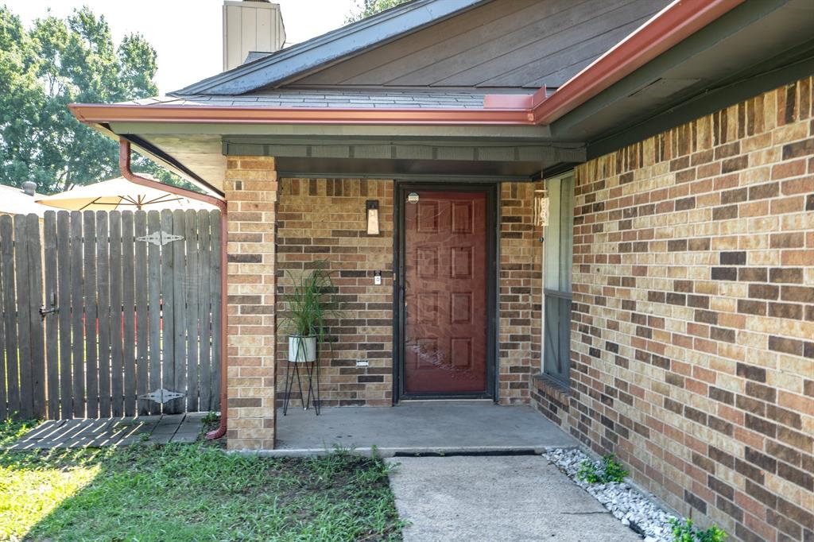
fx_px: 791
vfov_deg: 37.8
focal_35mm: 35
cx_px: 407
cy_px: 271
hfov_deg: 54.4
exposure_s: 1/13
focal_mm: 35
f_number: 7.1
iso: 100
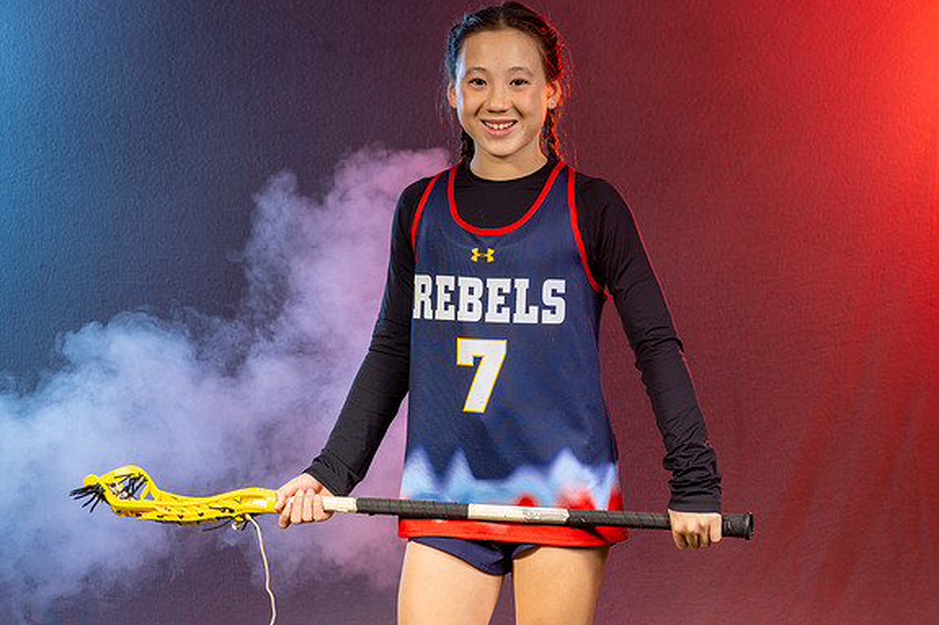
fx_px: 3233
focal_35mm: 124
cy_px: 309
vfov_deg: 11.0
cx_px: 546
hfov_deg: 16.5
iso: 64
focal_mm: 97
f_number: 8
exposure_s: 1/200
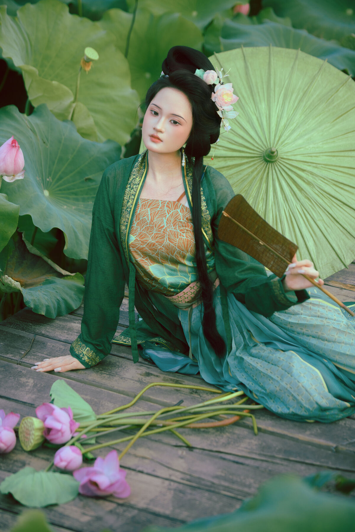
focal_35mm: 135
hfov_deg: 10.2
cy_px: 266
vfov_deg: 15.2
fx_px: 1997
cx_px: 178
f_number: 2.8
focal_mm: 135
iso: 200
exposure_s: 1/640
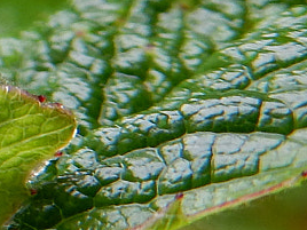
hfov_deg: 8.3
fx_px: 1907
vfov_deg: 6.9
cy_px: -5
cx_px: -483
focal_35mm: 215
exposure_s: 1/100
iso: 125
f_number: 4
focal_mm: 6.4
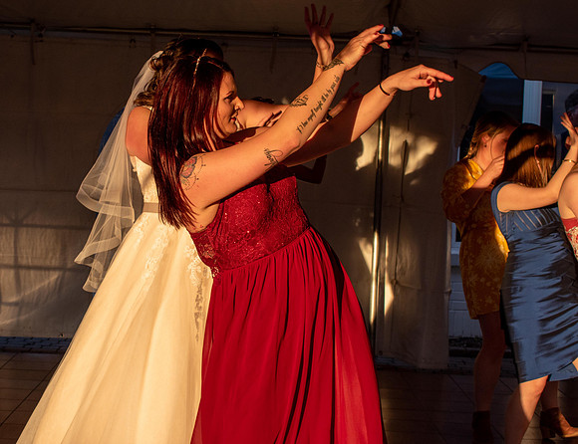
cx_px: 186
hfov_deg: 24.8
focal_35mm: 78
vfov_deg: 19.3
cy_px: 183
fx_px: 1307
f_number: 8
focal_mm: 40
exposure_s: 1/250
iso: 320
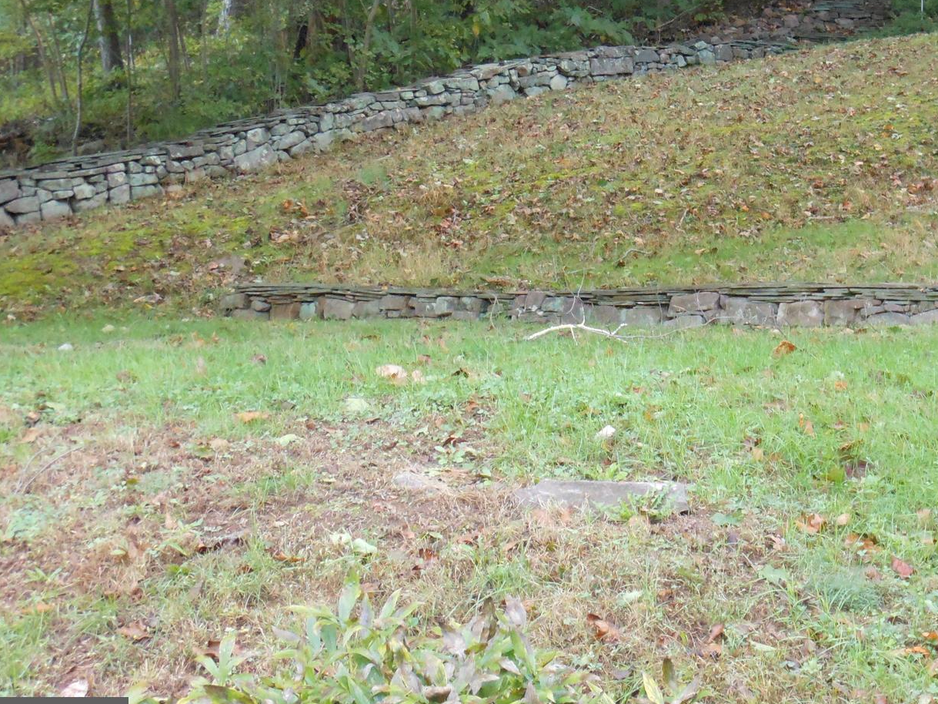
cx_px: 724
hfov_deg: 23.0
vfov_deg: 17.5
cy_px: 169
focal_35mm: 84
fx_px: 2276
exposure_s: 1/60
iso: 500
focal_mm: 8.9
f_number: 4
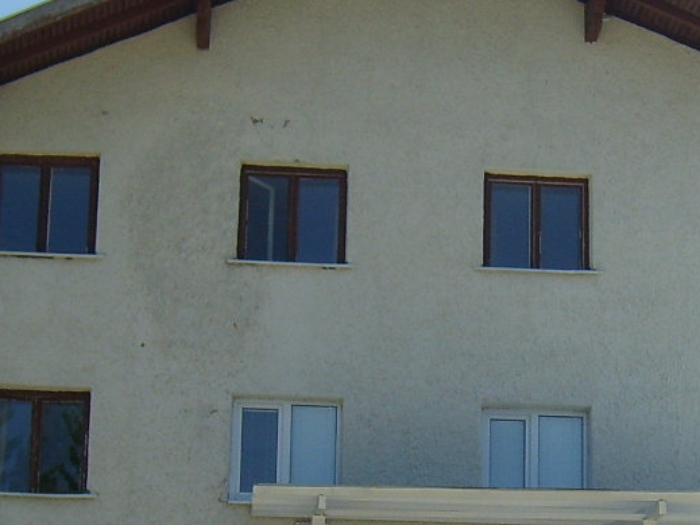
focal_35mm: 108
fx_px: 2183
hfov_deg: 18.2
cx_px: 413
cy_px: 530
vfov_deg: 13.5
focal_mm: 5.8
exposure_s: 1/180
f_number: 7.1
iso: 50
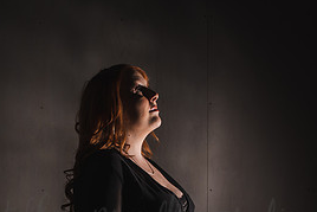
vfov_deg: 27.0
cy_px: 216
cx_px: 146
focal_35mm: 47
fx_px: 414
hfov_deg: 41.9
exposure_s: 1/125
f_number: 7.1
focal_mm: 28
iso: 100
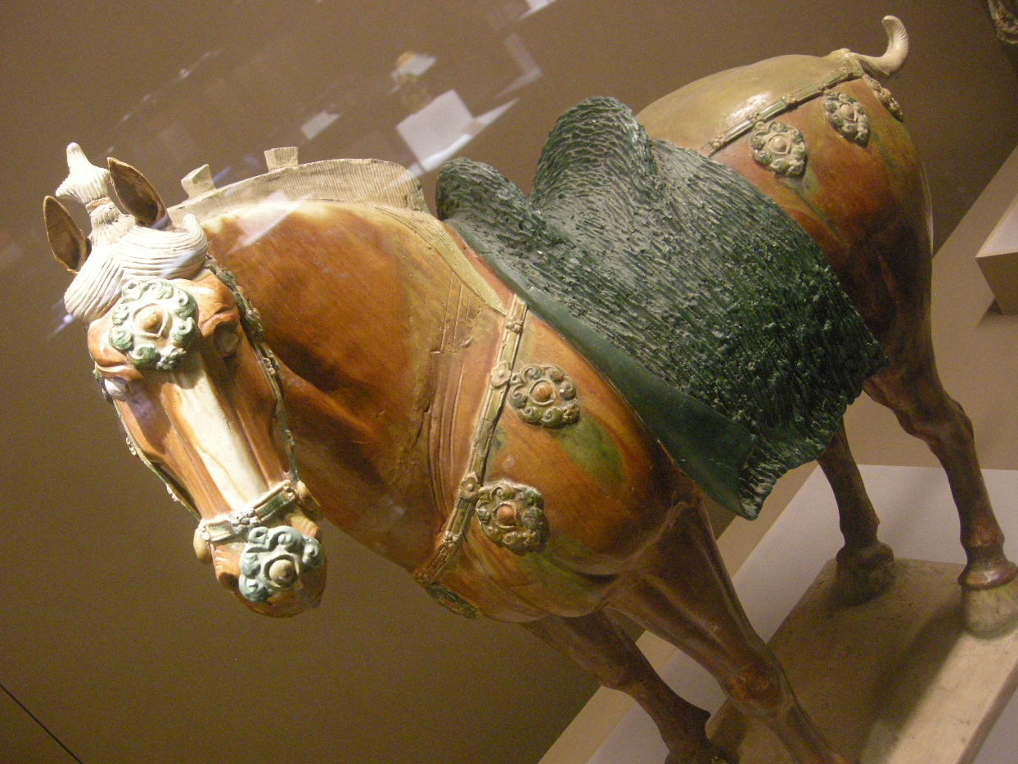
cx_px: 511
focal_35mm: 36
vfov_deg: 39.7
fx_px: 1059
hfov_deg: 51.4
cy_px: 381
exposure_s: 1/8
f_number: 2.7
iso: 601
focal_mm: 7.5
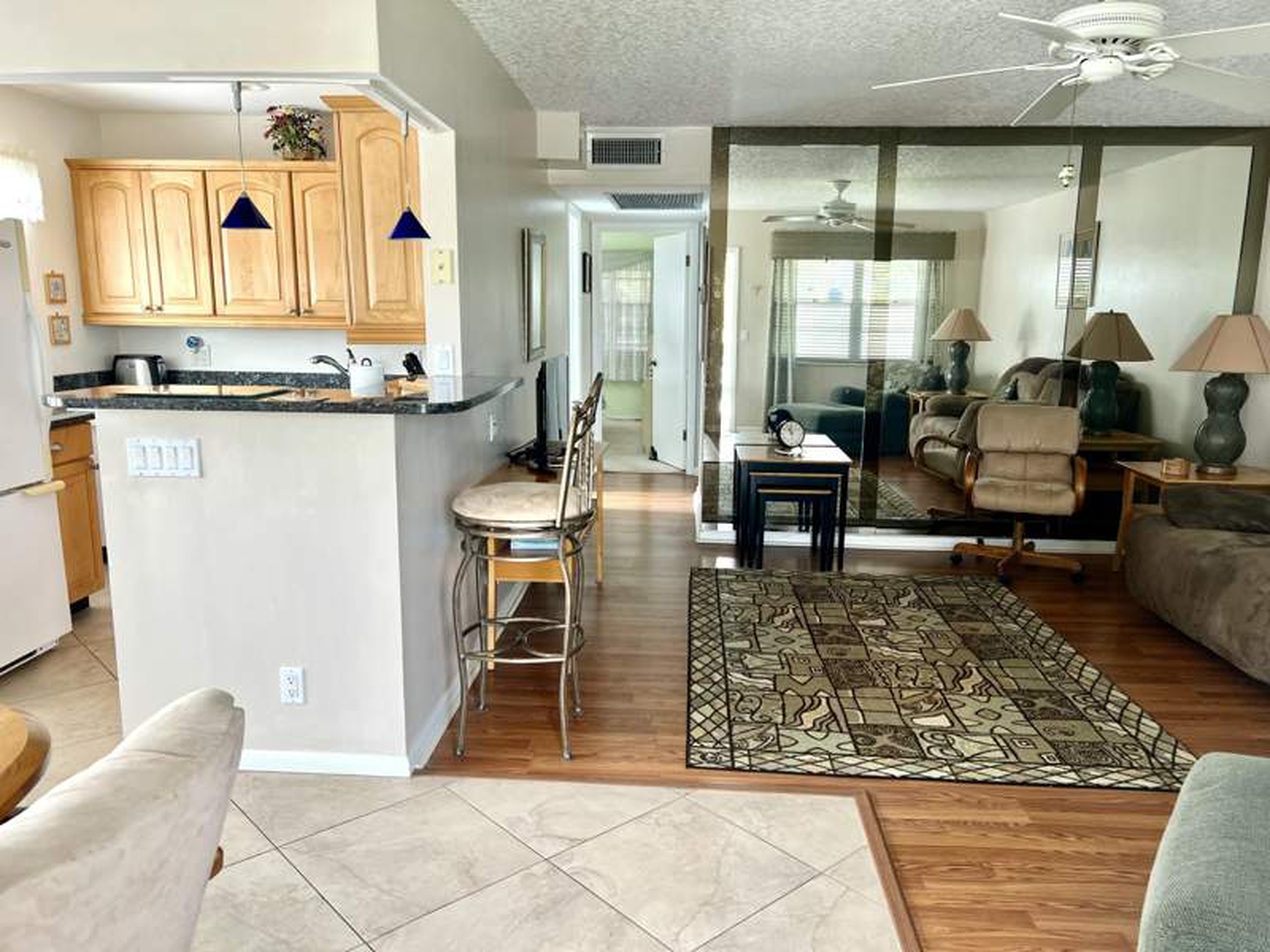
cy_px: 476
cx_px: 635
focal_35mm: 26
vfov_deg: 53.1
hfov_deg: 67.3
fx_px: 954
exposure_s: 1/121
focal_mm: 5.7
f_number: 1.5
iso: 64
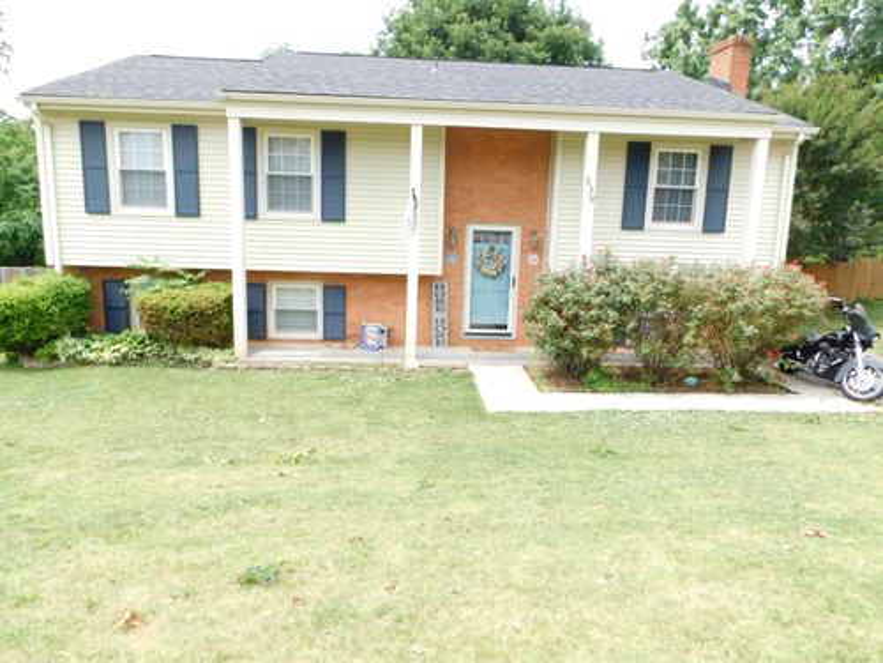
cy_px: 332
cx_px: 442
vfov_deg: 54.9
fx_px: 638
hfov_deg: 69.4
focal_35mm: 25
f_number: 3.1
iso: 125
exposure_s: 1/400
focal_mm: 4.5
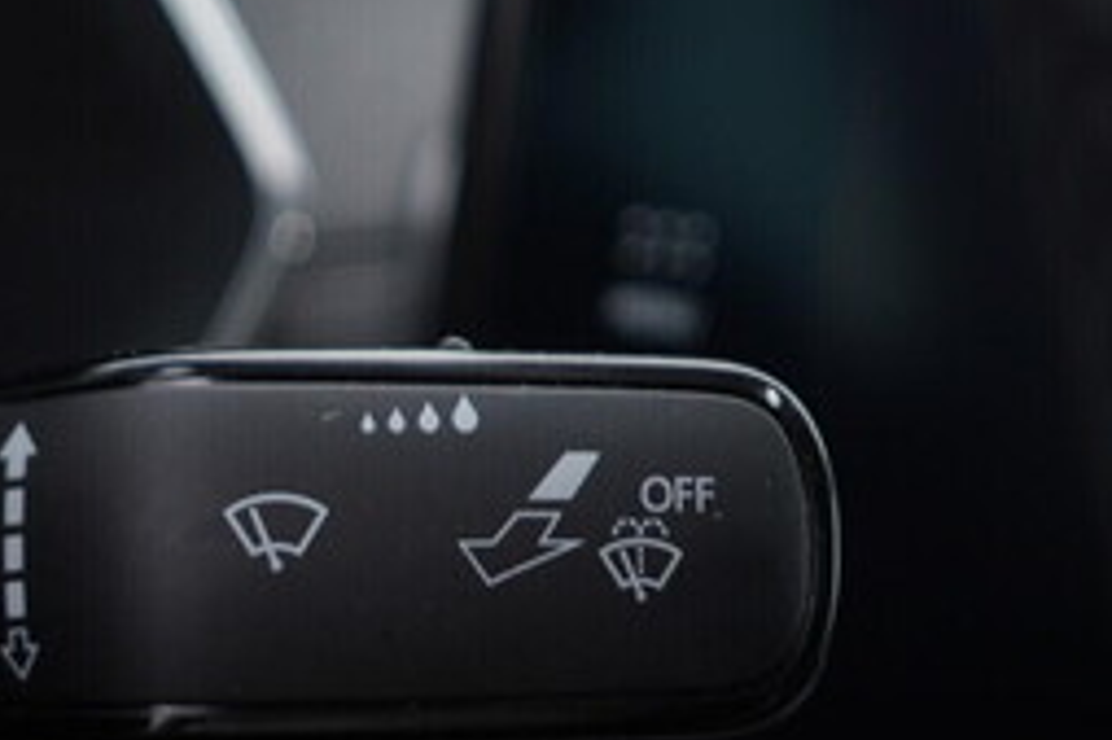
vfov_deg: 17.4
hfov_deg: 25.4
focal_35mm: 78
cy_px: 558
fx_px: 2408
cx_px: 184
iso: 125
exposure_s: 1/40
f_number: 2.8
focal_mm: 24
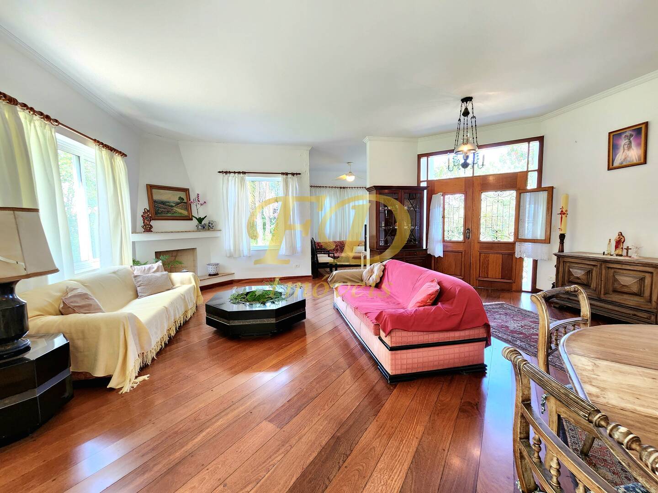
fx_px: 247
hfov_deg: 106.2
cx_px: 329
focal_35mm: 13
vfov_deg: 89.9
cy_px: 246
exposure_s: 1/60.2
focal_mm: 2.2
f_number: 2.2
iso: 200
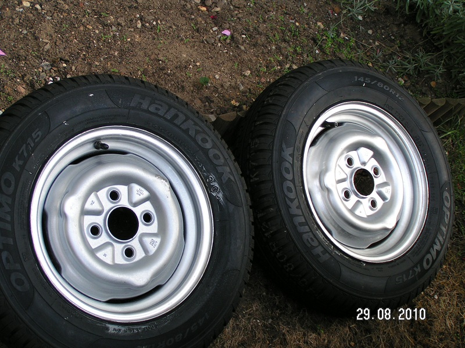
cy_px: 174
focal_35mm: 63
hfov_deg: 30.7
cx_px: 232
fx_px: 846
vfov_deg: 23.3
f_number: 3.5
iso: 50
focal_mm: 9.7
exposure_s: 1/60
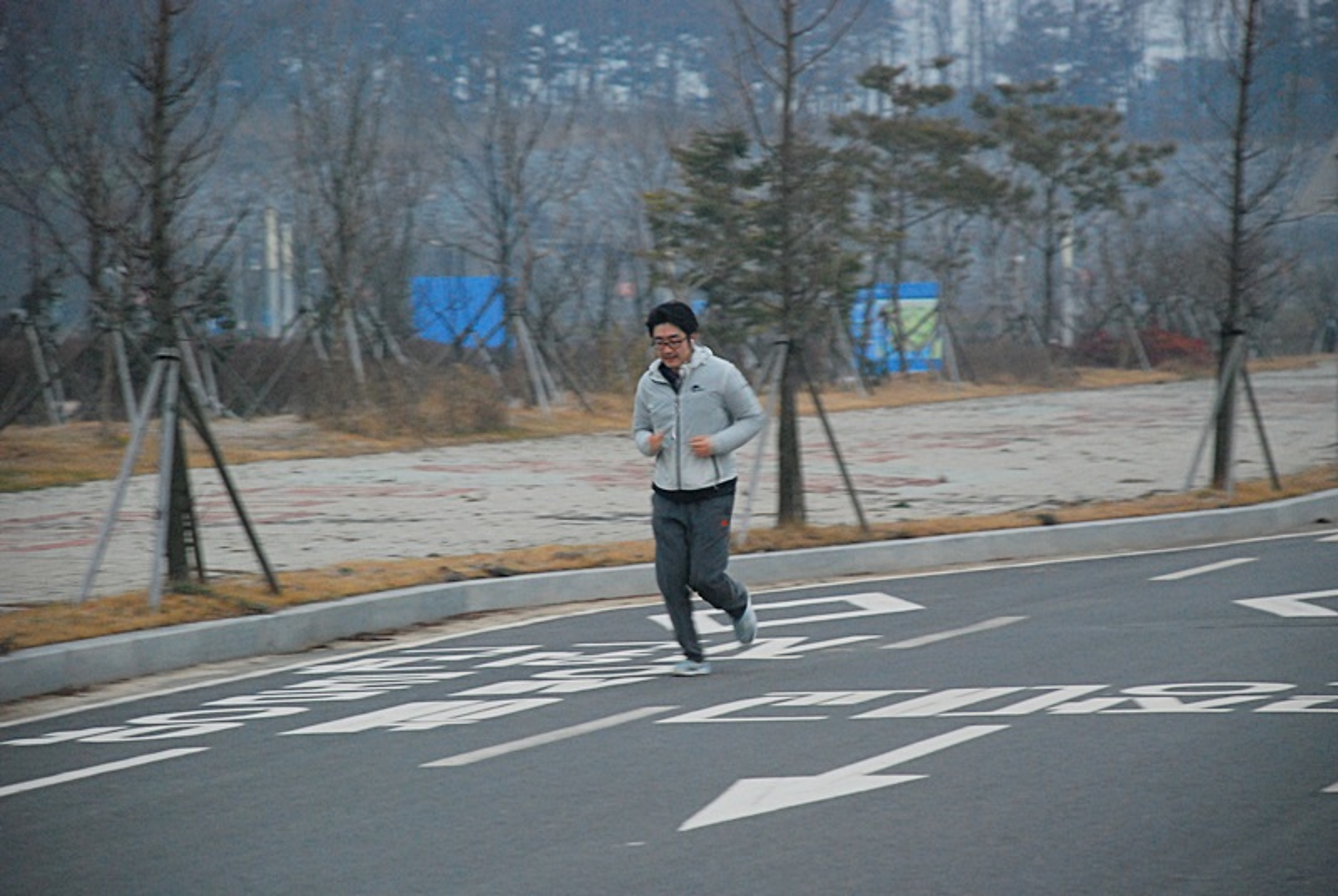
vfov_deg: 7.7
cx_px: 669
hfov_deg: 11.4
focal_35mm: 180
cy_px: 448
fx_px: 6700
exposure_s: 1/30
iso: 1100
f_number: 5.6
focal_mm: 120
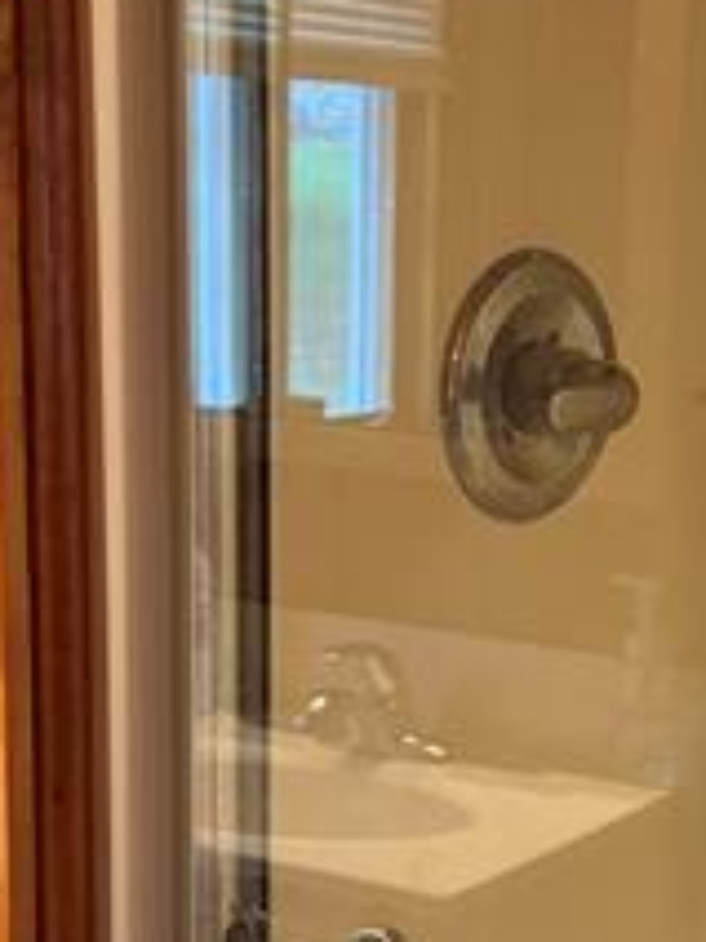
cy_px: 715
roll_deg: -1.9
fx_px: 2366
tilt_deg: -13.6
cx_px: 608
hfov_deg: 16.8
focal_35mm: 87
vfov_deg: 22.3
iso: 800
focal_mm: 6.76
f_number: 1.78
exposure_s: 1/60
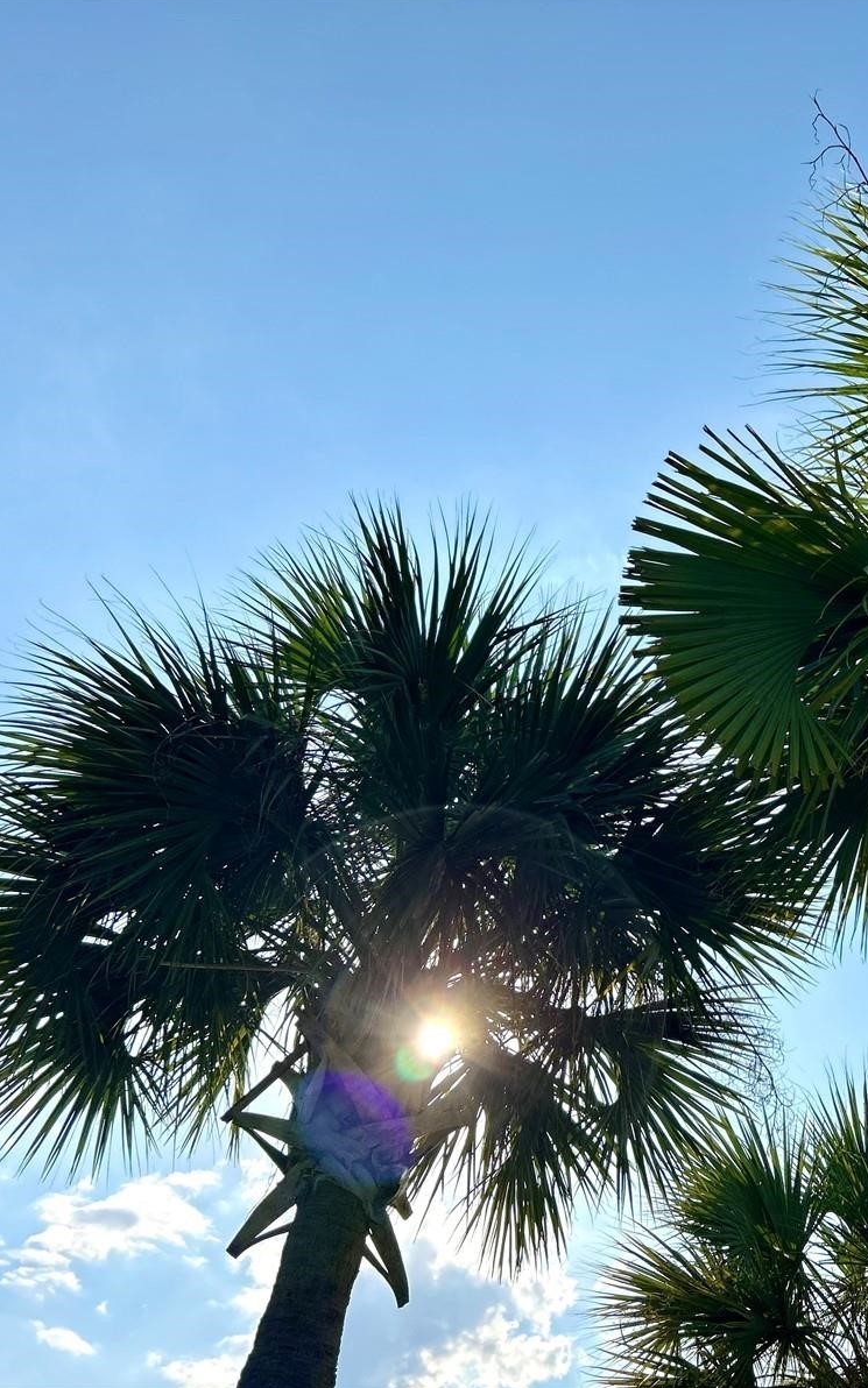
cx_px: 744
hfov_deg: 33.0
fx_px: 1400
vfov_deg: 52.7
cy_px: 693
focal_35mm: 37
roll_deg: -4.9
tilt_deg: +38.6
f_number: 1.5
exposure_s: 1/6579
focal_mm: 5.7
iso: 50
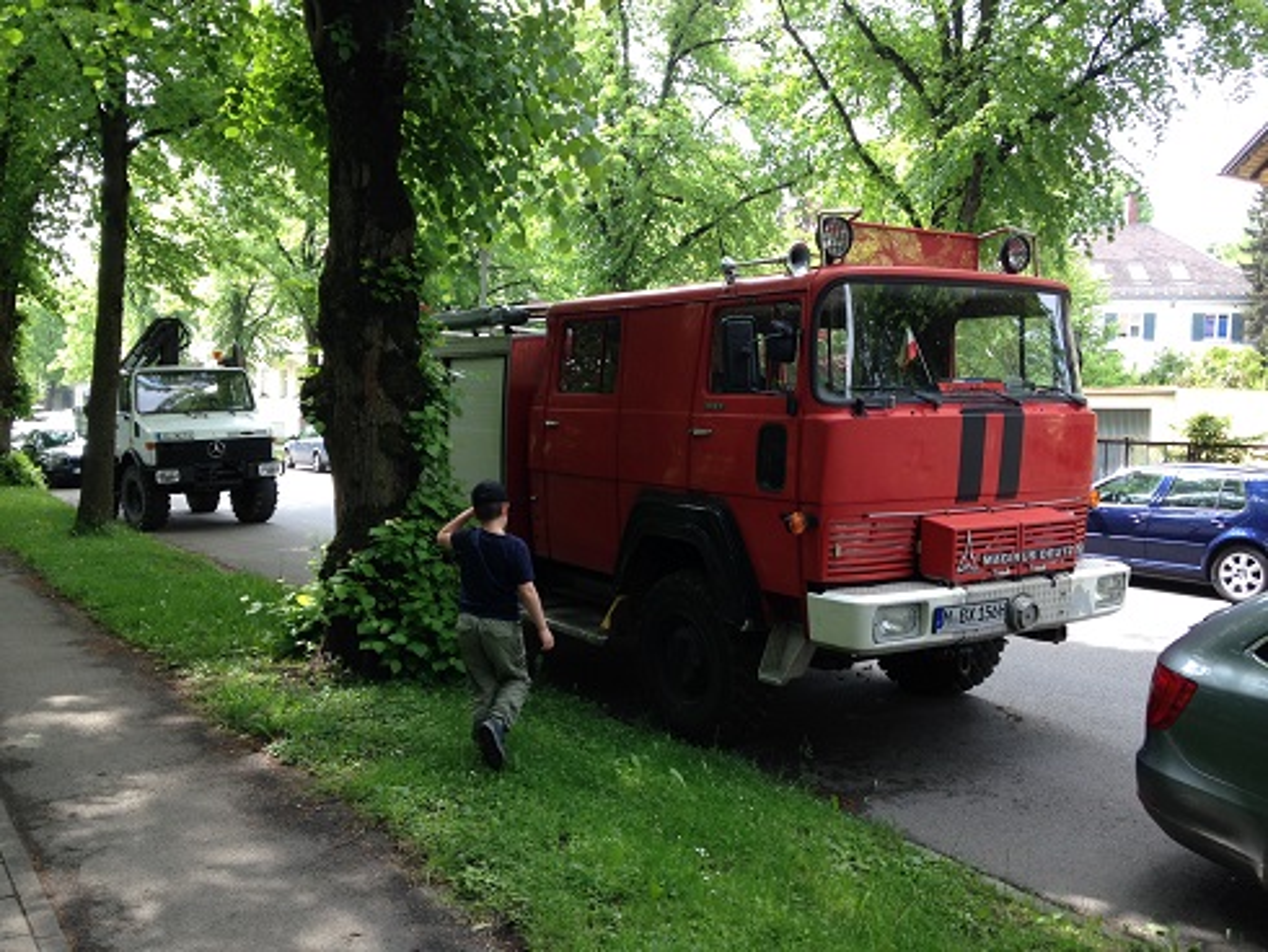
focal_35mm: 33
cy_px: 476
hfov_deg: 55.3
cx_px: 634
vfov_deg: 43.0
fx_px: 1209
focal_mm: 4.12
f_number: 2.4
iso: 50
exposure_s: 1/145
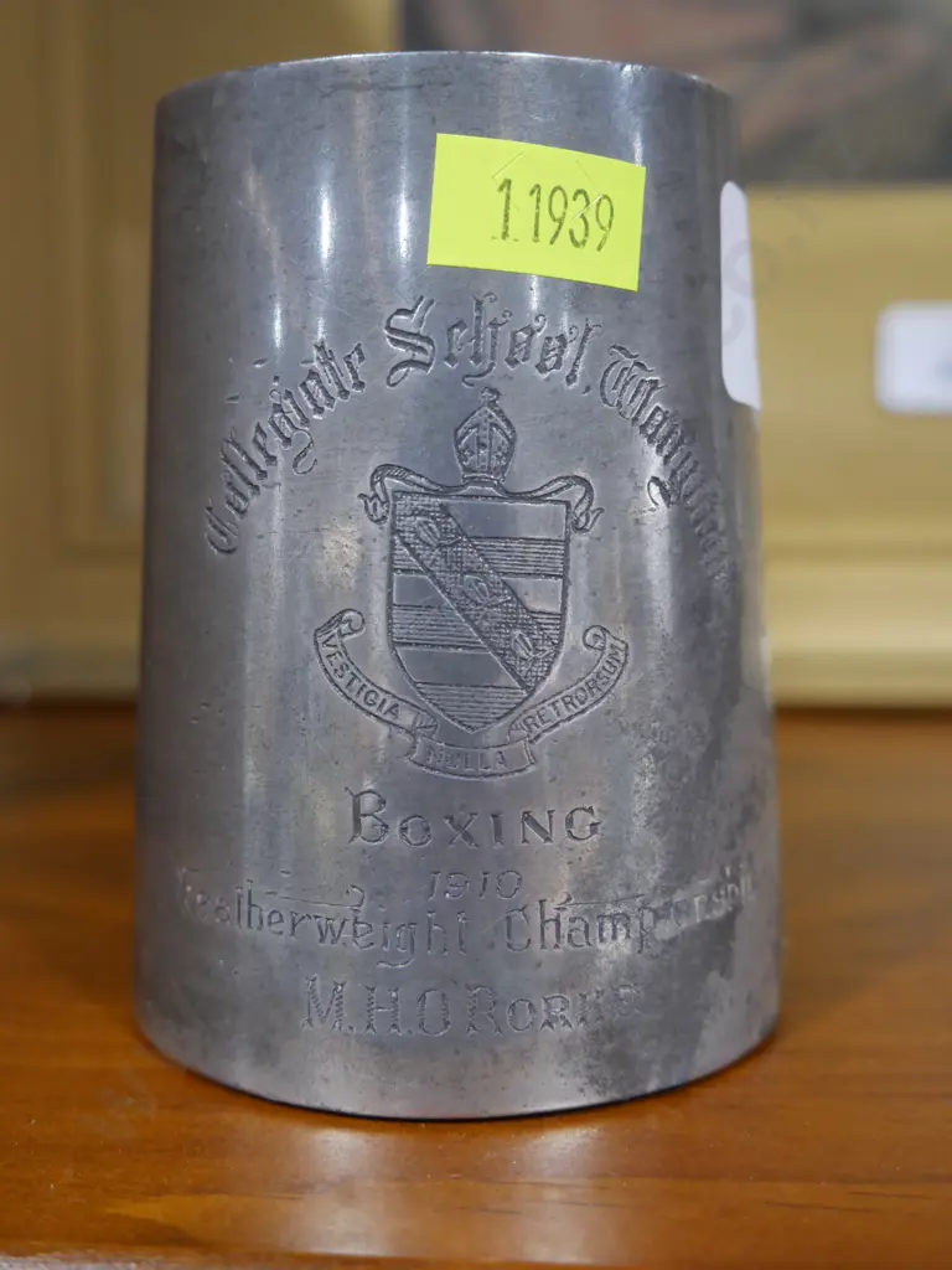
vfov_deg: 46.8
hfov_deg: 36.0
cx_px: 476
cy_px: 635
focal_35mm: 40
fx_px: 1467
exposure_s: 1/60
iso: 1250
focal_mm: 20
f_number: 4.5
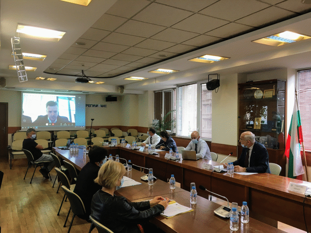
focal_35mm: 29
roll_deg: -0.5
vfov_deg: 48.2
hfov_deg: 61.7
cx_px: 156
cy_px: 116
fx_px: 261
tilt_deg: +1.0
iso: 100
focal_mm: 4.15
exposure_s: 1/33
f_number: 2.2
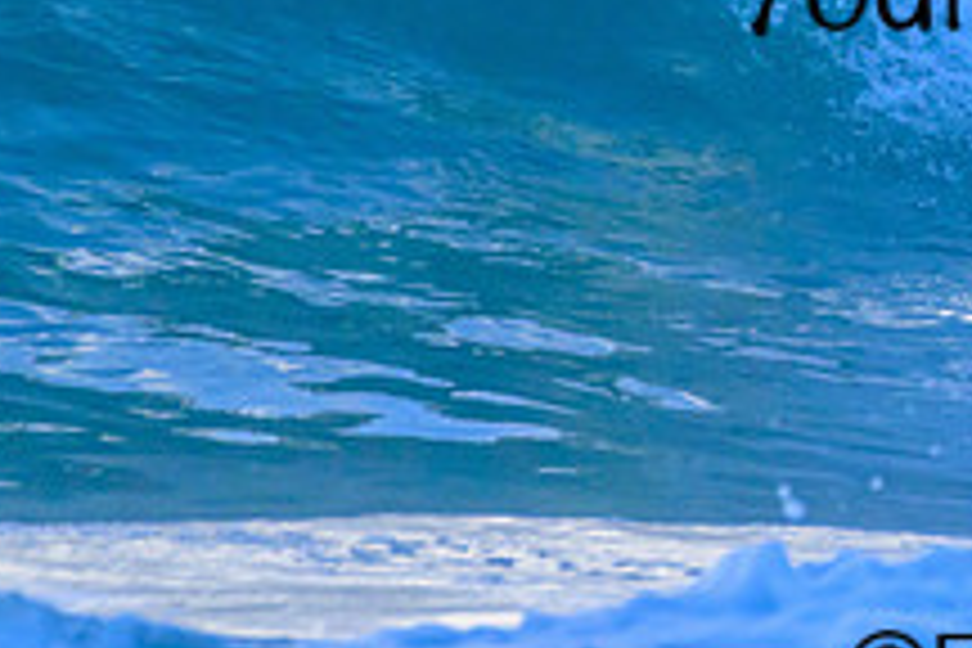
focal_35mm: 2688
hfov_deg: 0.8
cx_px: 1197
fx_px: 72570
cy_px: -74
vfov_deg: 0.5
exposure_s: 1/2000
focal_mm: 1000
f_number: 11
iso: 3200
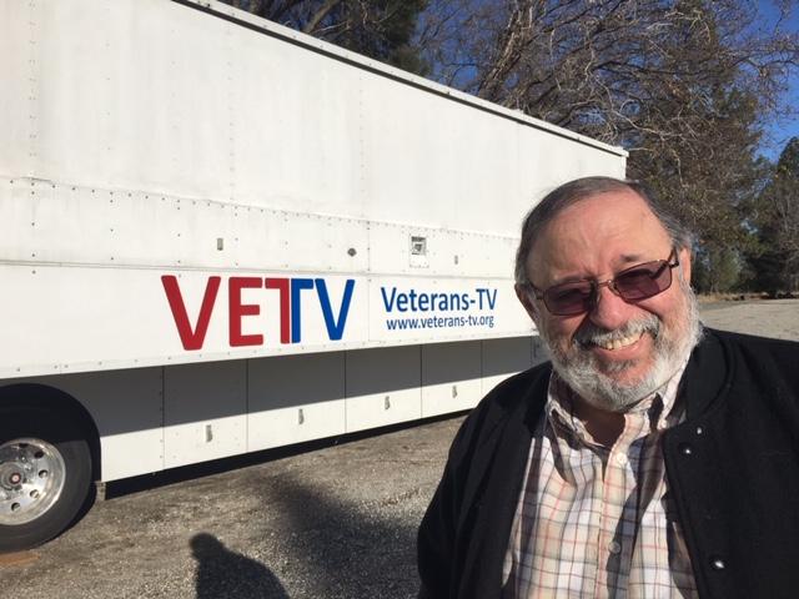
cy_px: 300
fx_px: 669
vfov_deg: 48.2
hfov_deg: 61.7
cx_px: 400
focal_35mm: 29
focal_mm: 4.15
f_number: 2.2
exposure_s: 1/2747
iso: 25
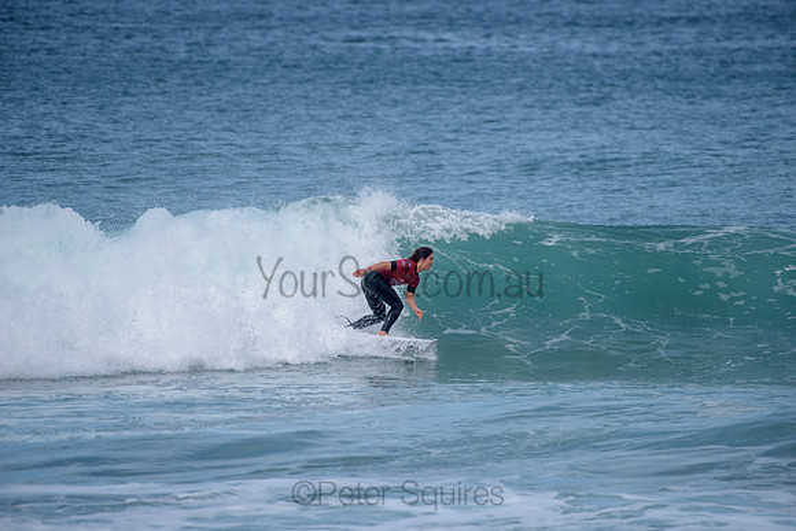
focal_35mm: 500
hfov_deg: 4.1
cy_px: 266
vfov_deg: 2.8
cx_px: 398
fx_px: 11058
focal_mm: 500
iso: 250
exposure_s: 1/2500
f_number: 6.3
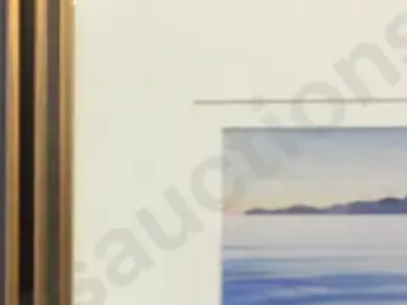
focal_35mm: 106
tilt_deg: -11.6
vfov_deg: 13.8
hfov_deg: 18.3
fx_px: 1246
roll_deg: +0.3
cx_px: 63
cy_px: 299
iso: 50
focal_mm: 4.15
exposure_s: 1/33
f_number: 2.2
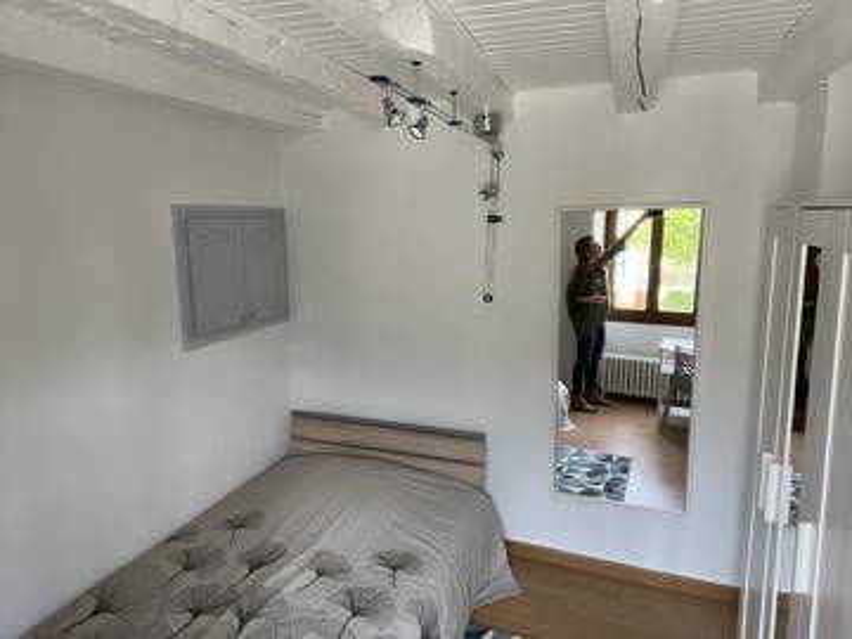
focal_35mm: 23
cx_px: 426
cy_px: 320
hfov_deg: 73.9
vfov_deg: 58.9
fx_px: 566
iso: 100
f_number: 2.2
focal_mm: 2.71
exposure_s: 1/69
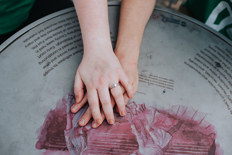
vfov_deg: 37.9
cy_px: 78
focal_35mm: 35
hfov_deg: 54.4
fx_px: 226
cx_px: 116
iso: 280
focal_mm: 35
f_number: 3.2
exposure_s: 1/800
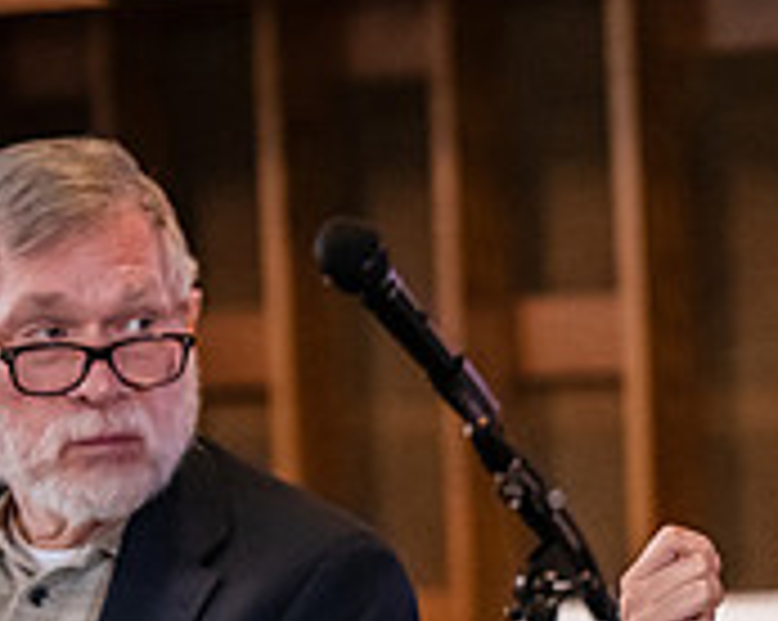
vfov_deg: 3.8
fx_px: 9430
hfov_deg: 4.7
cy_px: 677
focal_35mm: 410
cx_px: 1088
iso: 4000
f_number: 2.8
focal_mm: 130
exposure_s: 1/200
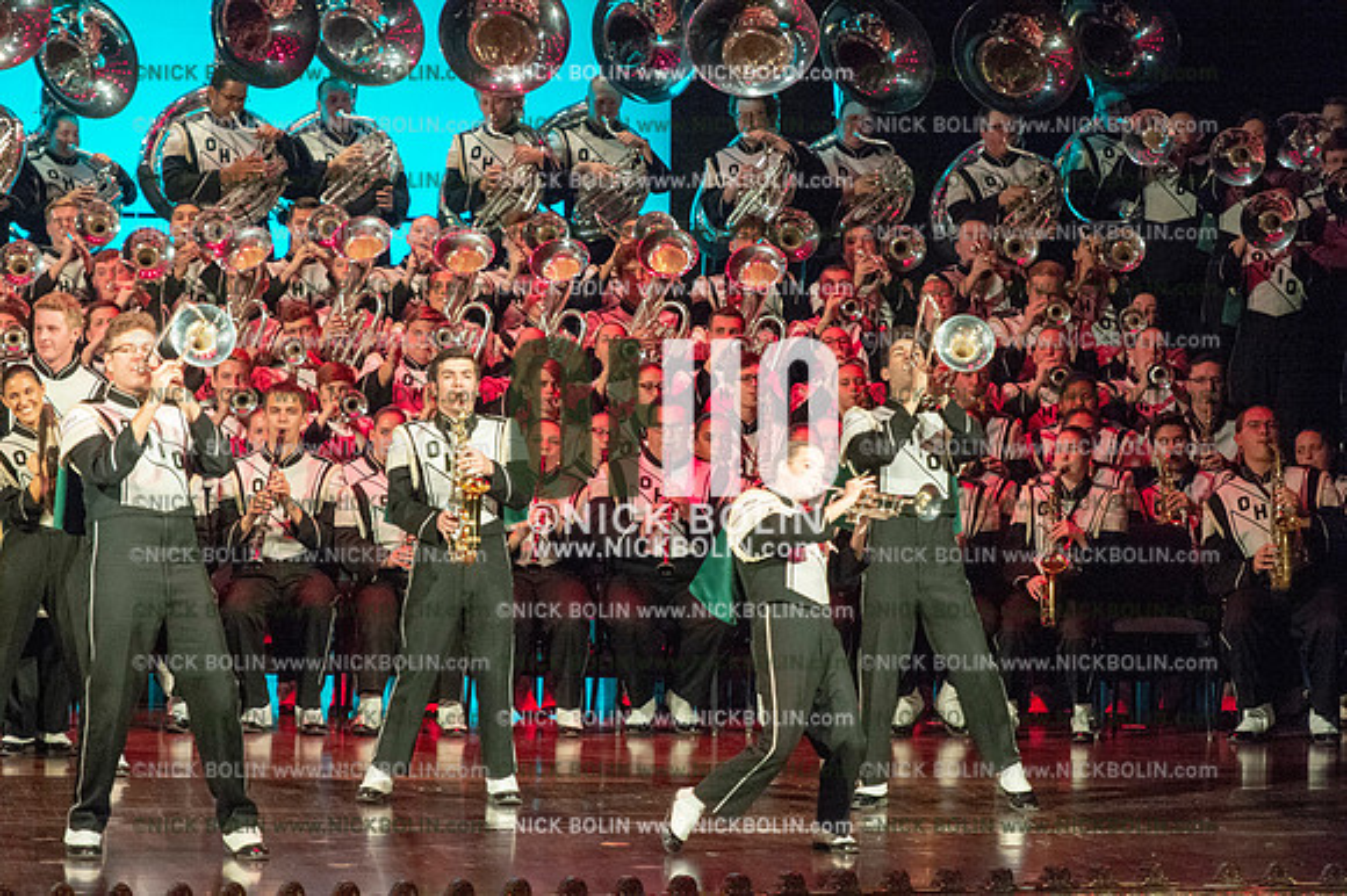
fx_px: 8227
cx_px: 674
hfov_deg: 9.4
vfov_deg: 6.2
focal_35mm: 220
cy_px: 448
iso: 8000
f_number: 5.6
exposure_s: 1/320
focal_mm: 220
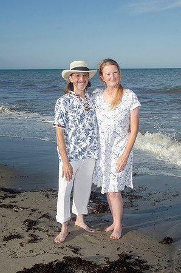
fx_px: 352
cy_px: 136
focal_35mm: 46
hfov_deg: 28.8
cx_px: 90
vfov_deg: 42.4
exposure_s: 1/250
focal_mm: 31
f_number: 10
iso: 100
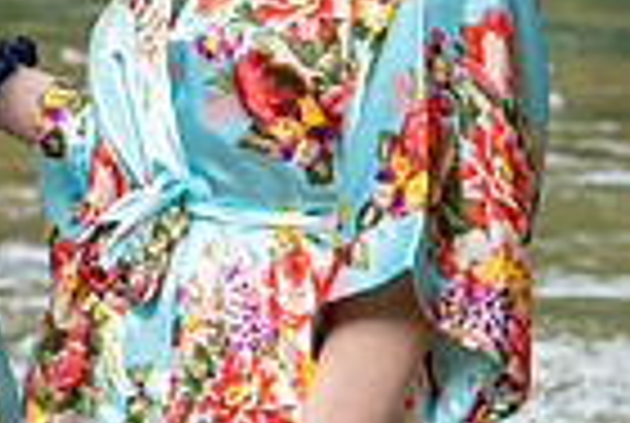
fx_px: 4472
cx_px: -634
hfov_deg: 7.7
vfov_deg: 5.4
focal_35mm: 255
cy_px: 25
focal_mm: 60
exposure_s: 1/200
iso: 320
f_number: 5.6
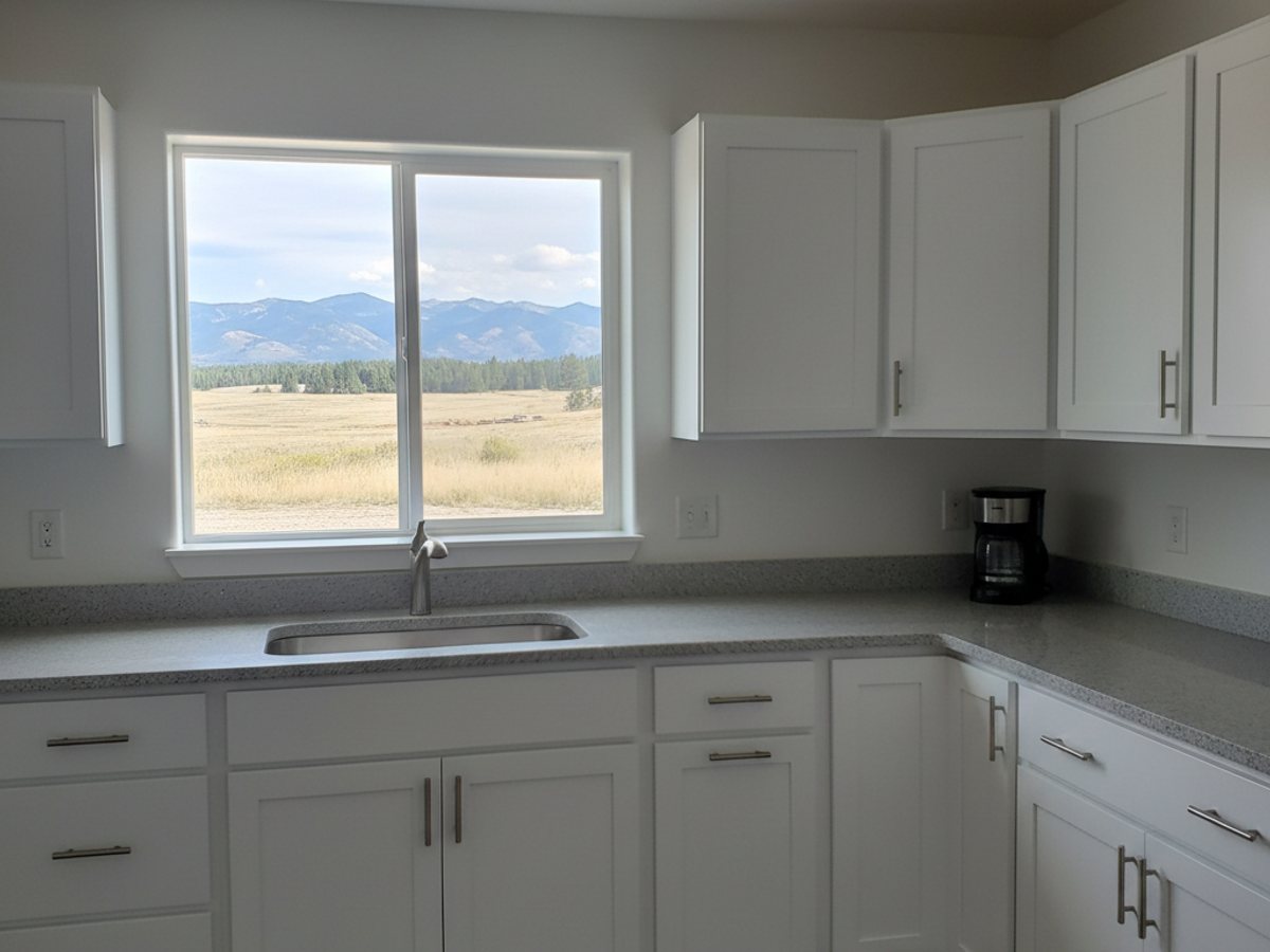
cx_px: 635
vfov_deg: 58.9
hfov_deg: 73.9
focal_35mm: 23
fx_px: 844
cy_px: 476
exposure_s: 1/1845
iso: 438
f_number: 1.8
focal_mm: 6.4
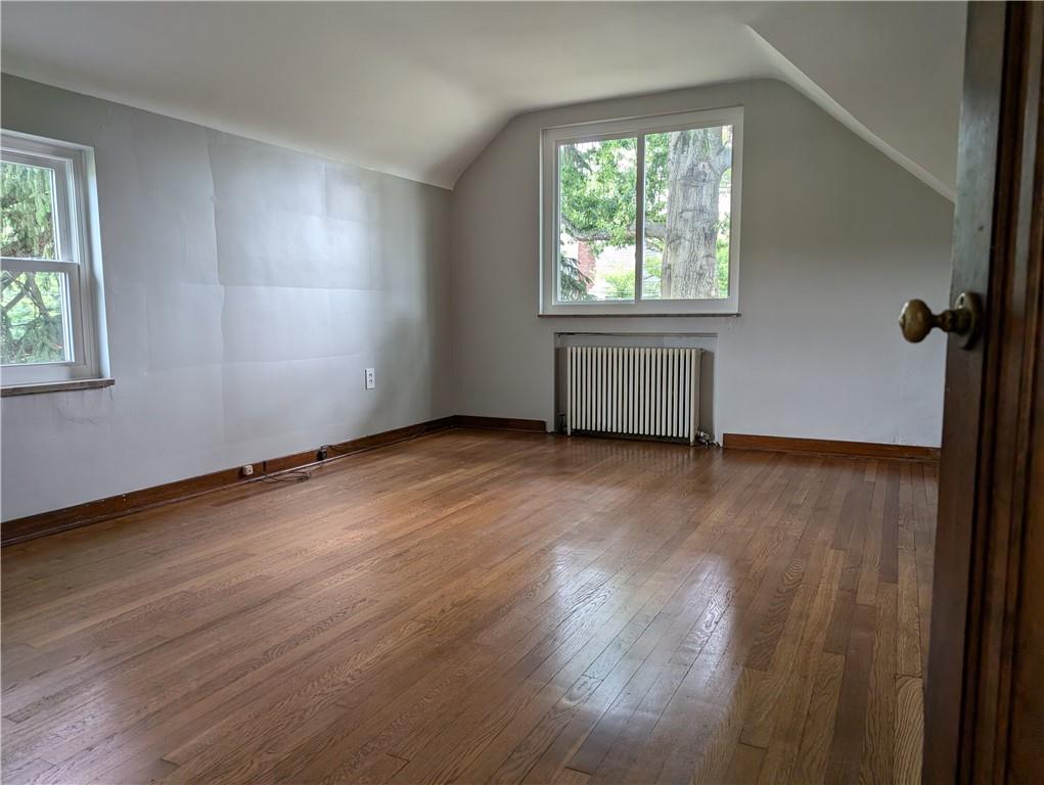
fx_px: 725
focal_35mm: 24
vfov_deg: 56.9
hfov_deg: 71.5
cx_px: 522
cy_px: 392
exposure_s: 1/23.8
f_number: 1.68
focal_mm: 6.9
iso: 20
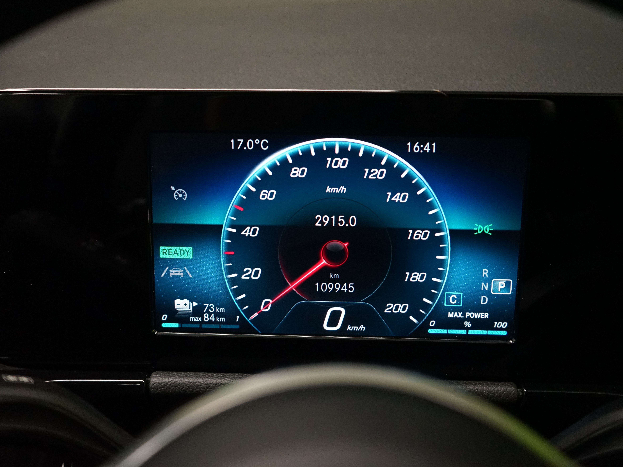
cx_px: 315
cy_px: 230
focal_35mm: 45
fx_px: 810
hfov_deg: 42.1
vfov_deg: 32.2
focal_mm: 41
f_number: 4.5
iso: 3200
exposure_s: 1/60
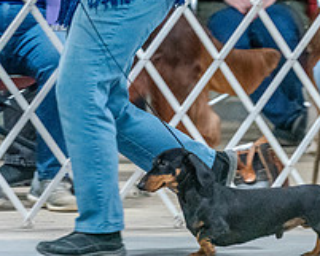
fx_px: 3970
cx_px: 214
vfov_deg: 3.7
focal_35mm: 419
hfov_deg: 4.6
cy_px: 6
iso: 6400
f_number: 3.5
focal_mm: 133
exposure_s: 1/200
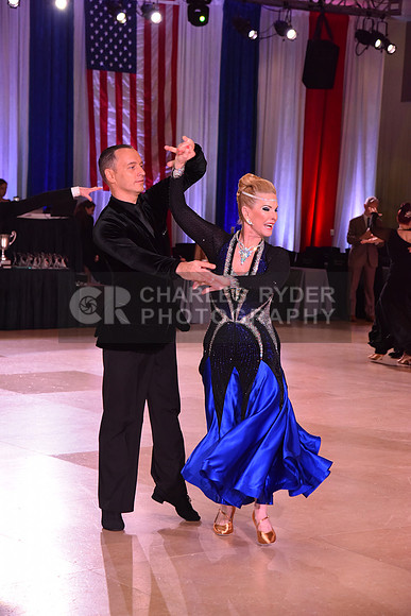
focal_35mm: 85
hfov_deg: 16.1
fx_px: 1455
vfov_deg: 23.9
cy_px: 308
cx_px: 206
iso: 2500
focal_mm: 85
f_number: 7.1
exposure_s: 1/320
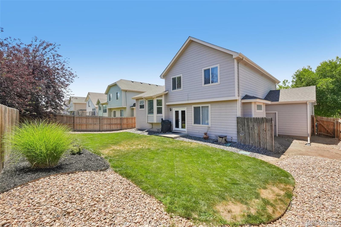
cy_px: 114
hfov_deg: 100.4
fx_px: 142
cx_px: 170
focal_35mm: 15
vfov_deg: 77.3
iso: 800
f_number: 8
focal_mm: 10
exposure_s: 1/1250
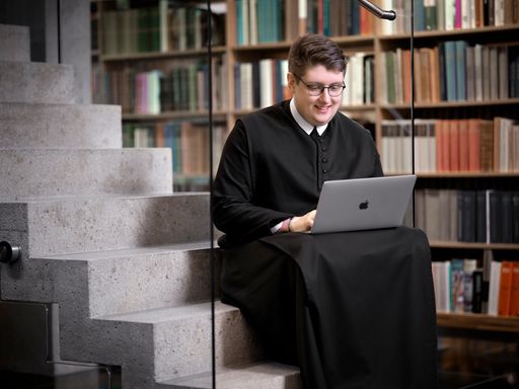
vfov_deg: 17.0
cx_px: 260
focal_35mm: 87
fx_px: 1304
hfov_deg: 22.5
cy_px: 194
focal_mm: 110
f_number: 2
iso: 400
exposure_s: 1/40
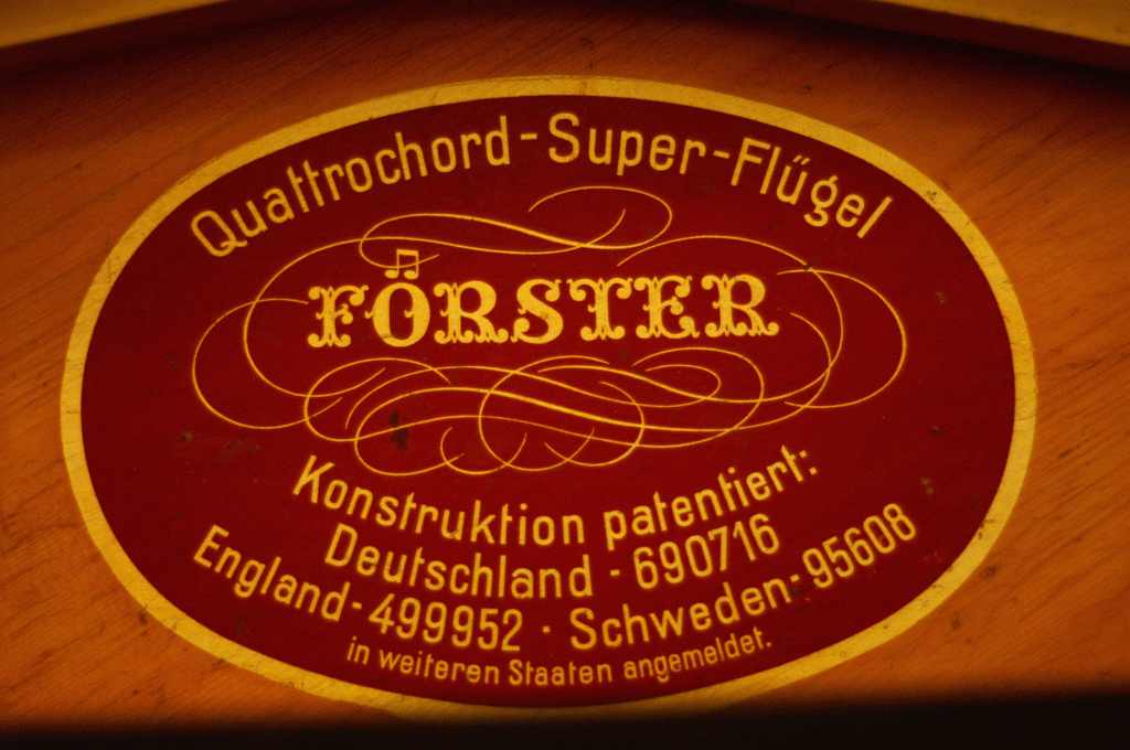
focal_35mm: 75
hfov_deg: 27.0
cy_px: 375
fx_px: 2351
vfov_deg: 18.1
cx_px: 565
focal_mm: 50
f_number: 1.7
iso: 1600
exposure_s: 1/100
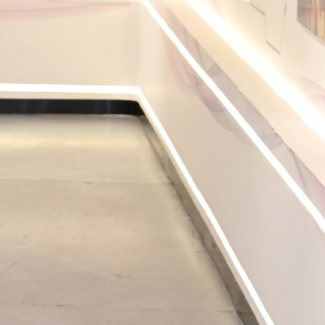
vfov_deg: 7.6
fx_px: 2443
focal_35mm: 230
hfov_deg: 6.7
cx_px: -740
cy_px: 84
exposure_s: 1/200
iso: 800
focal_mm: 38
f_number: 5
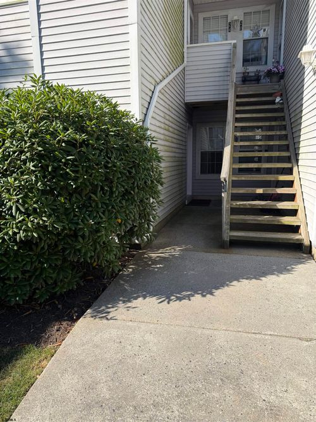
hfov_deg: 56.8
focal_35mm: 24
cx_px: 158
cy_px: 211
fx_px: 292
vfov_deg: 71.6
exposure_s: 1/3145
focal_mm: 6.76
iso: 80
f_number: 1.78
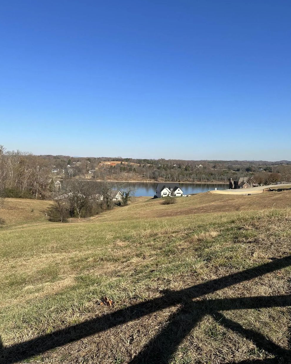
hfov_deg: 54.9
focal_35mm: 26
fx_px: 280
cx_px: 141
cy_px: 195
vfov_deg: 65.9
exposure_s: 1/5263
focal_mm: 6.86
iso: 80
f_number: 1.78
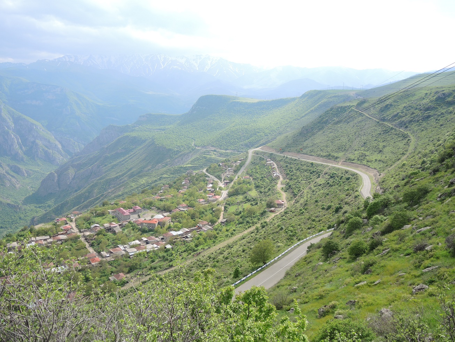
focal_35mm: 28
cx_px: 228
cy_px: 171
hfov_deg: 63.4
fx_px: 368
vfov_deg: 49.8
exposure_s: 1/1250
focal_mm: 6
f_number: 2
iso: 80
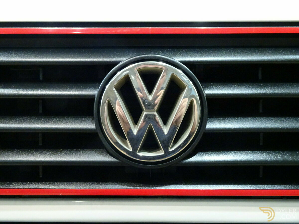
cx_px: 150
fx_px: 285
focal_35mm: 33
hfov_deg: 55.4
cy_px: 112
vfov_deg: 42.9
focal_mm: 5.61
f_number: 4
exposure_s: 1/5
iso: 1250
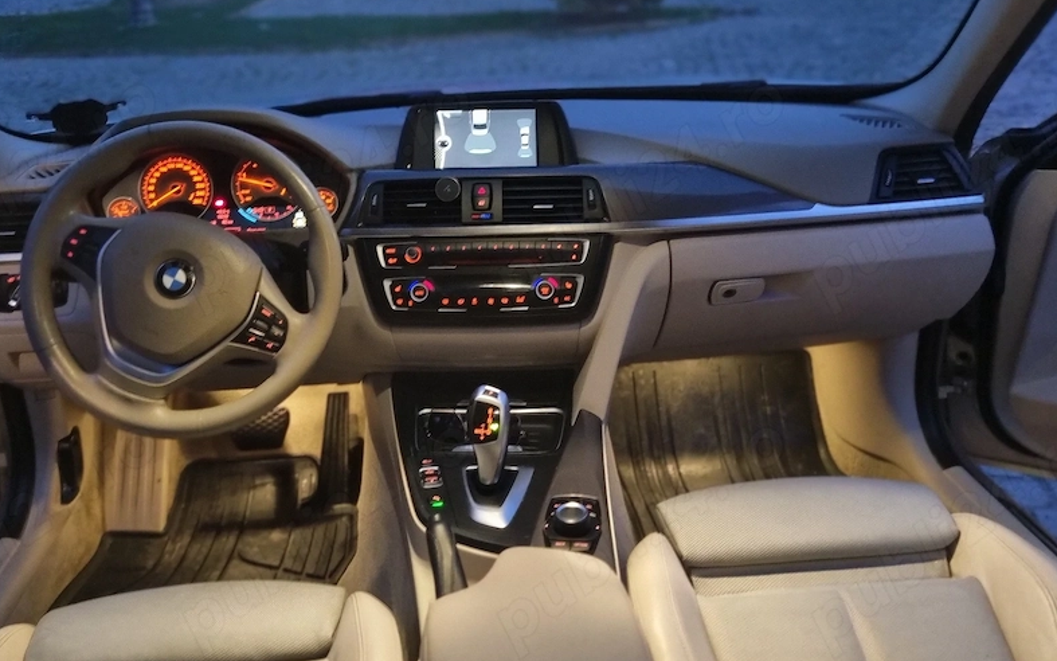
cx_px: 482
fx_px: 1008
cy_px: 215
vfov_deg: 35.9
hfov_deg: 55.2
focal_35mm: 35
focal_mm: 5.4
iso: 500
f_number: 1.8
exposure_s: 1/10
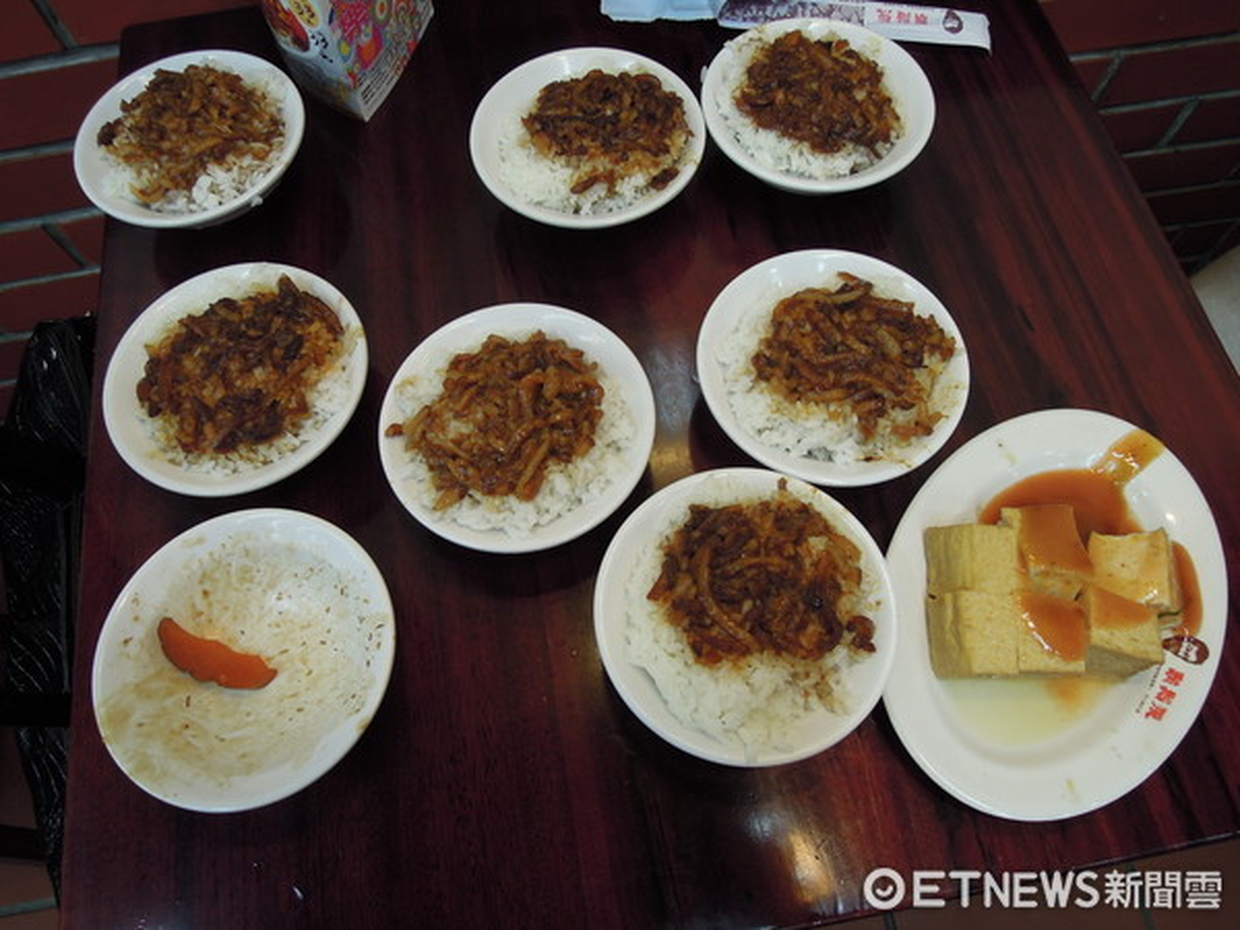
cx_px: 620
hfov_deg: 71.6
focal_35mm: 24
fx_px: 860
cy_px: 465
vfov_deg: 56.8
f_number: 2.8
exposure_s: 1/50
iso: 160
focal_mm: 4.3
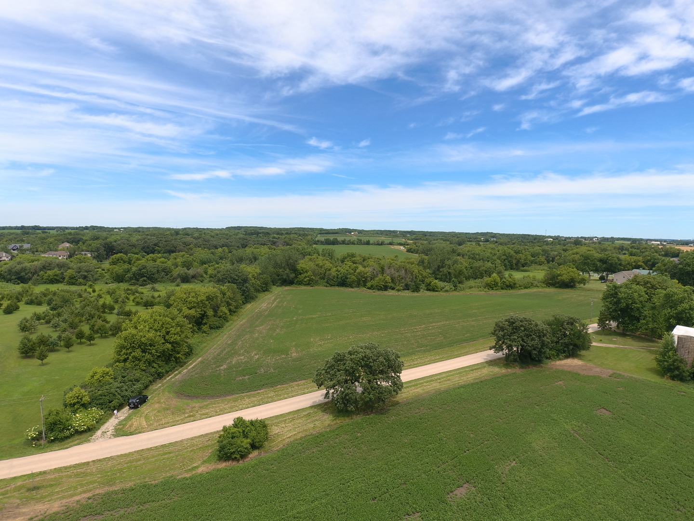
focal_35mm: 17
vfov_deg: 74.7
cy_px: 260
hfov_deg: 91.0
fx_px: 341
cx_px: 347
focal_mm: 3.15
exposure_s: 1/1181
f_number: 2.8
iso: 100
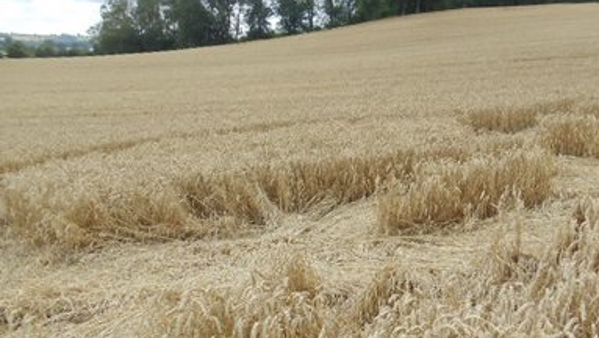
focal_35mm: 60
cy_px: 174
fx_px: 954
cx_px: 363
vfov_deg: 20.1
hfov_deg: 34.7
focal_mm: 6
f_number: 3.5
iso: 80
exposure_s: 1/400
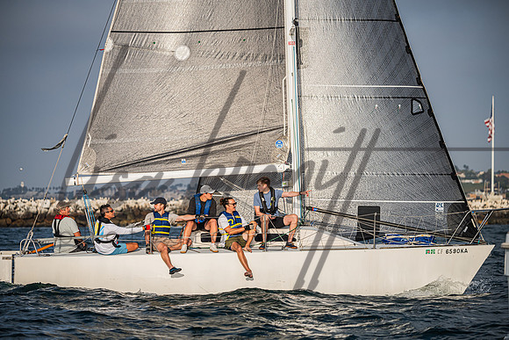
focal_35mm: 185
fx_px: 2610
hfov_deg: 11.1
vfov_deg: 7.4
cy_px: 170
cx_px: 258
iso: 250
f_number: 5
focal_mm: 180
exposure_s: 1/3200
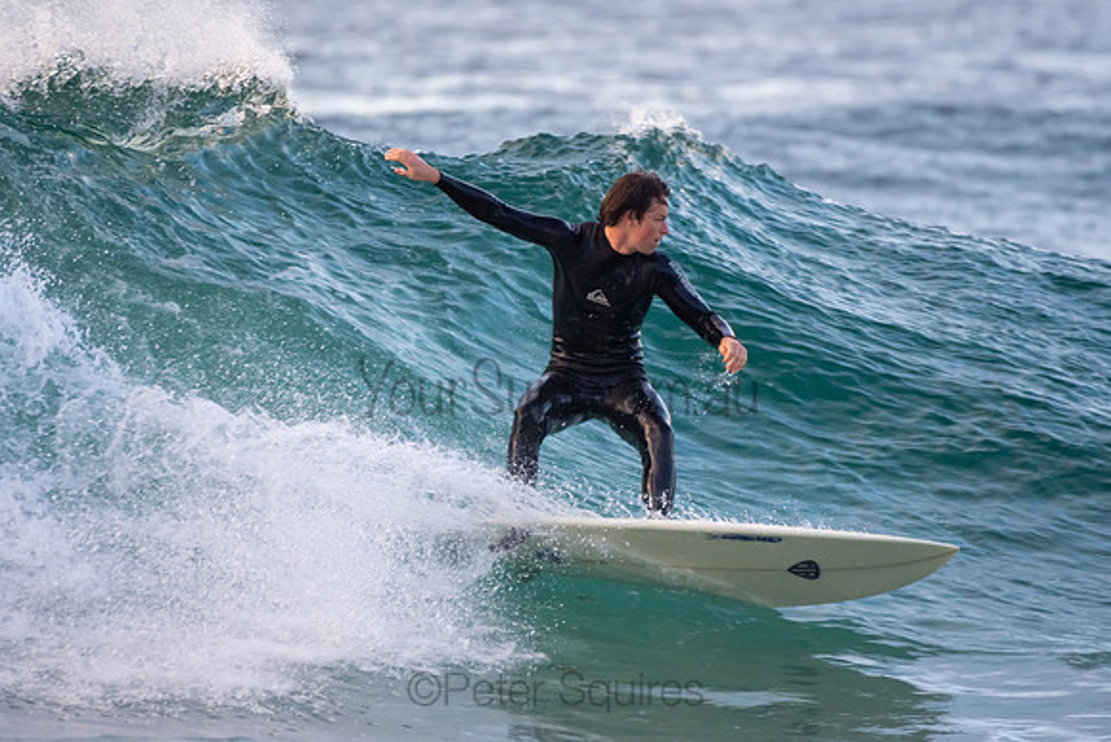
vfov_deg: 1.8
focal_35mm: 750
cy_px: 371
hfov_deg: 2.7
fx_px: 23150
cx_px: 556
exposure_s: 1/500
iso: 1100
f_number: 5.6
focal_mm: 500
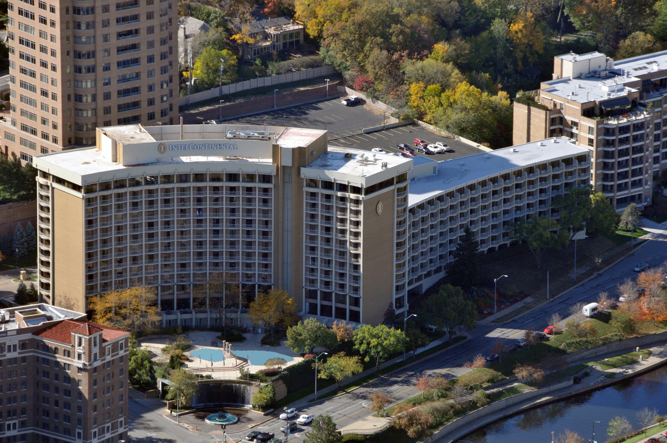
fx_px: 5552
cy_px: 222
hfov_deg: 6.9
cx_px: 334
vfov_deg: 4.6
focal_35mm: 300
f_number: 10
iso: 400
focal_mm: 200
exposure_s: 1/500
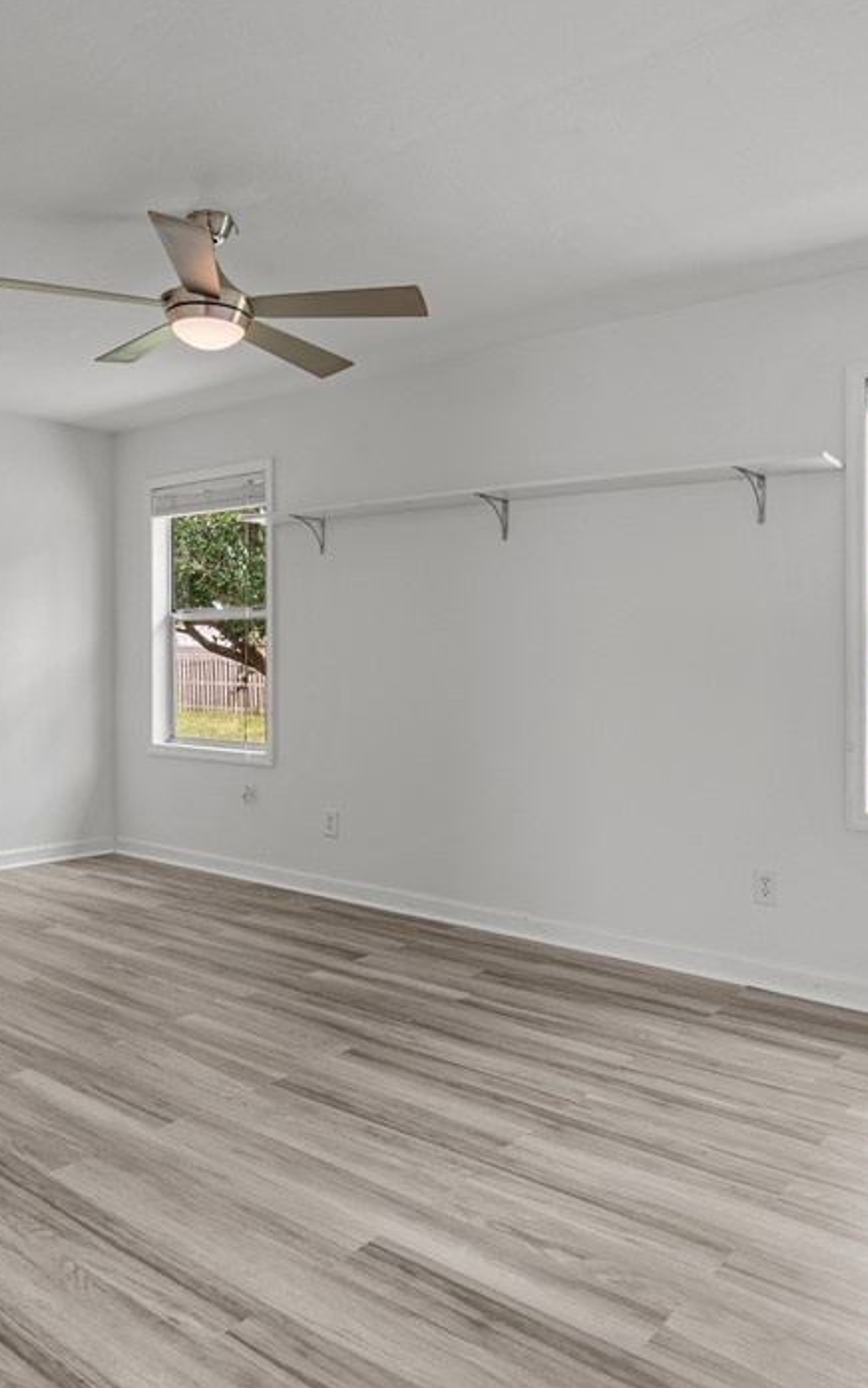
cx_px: 351
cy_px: 676
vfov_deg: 68.4
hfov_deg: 45.8
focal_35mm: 27
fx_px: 1021
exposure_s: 1/6
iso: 320
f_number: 8
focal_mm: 17
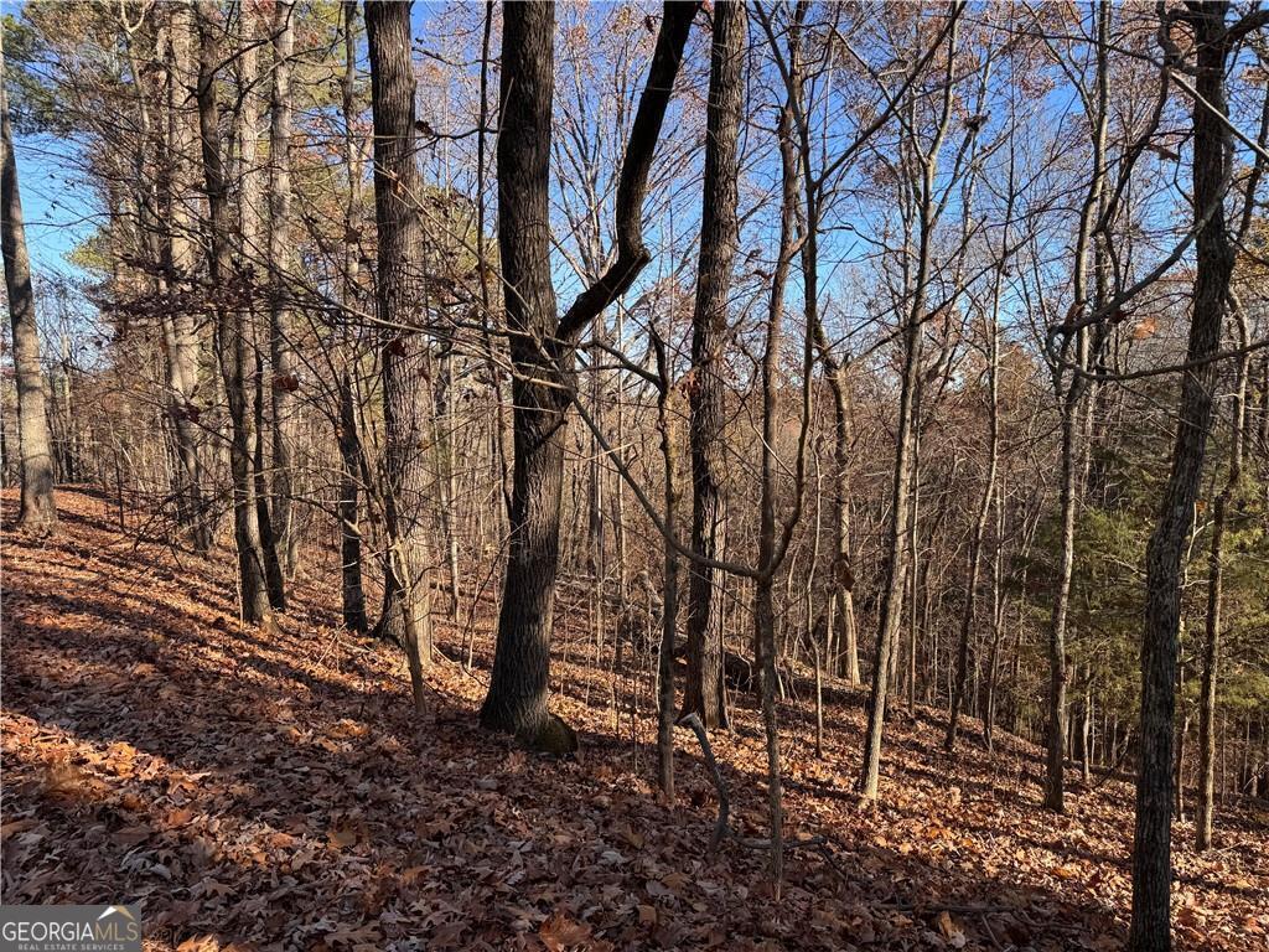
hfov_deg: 71.6
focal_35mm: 24
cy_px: 476
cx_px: 634
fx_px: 880
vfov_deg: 56.8
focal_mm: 6.76
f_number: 1.78
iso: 80
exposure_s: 1/1059
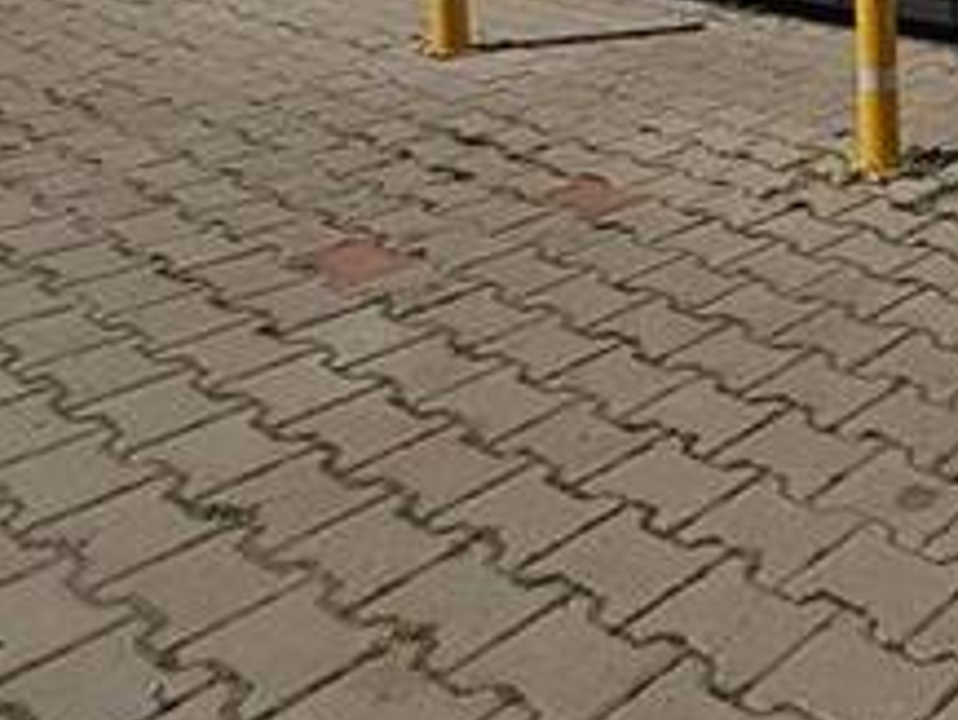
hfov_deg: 33.6
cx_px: 1223
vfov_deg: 30.6
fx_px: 1163
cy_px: -77
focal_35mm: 42
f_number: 2.2
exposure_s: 1/2865
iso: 40
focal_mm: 1.13
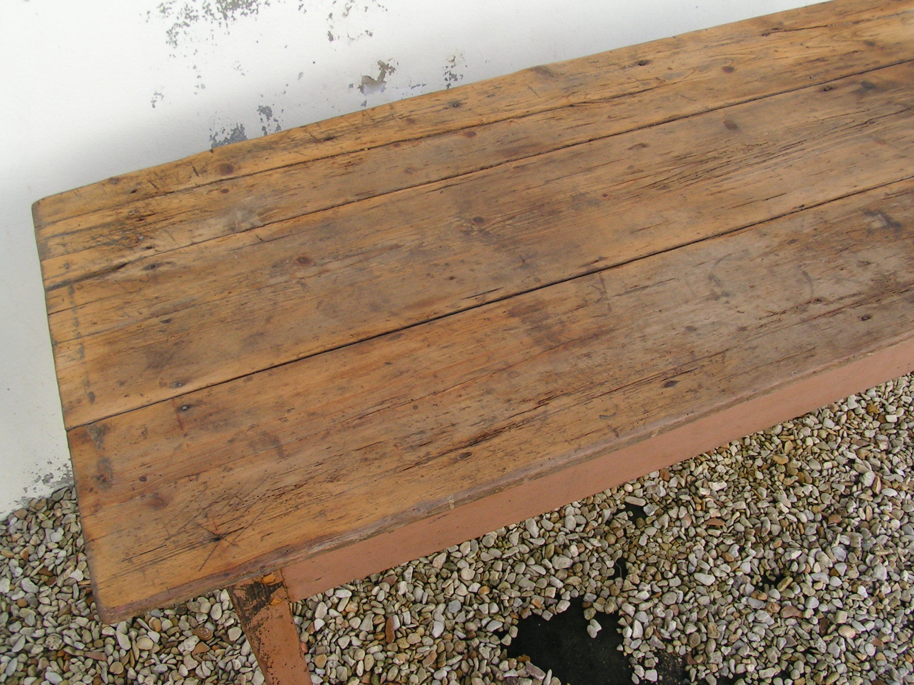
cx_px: 457
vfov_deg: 37.7
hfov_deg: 49.0
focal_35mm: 38
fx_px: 1003
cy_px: 342
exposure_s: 1/125
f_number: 5.6
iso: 50
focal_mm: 5.8
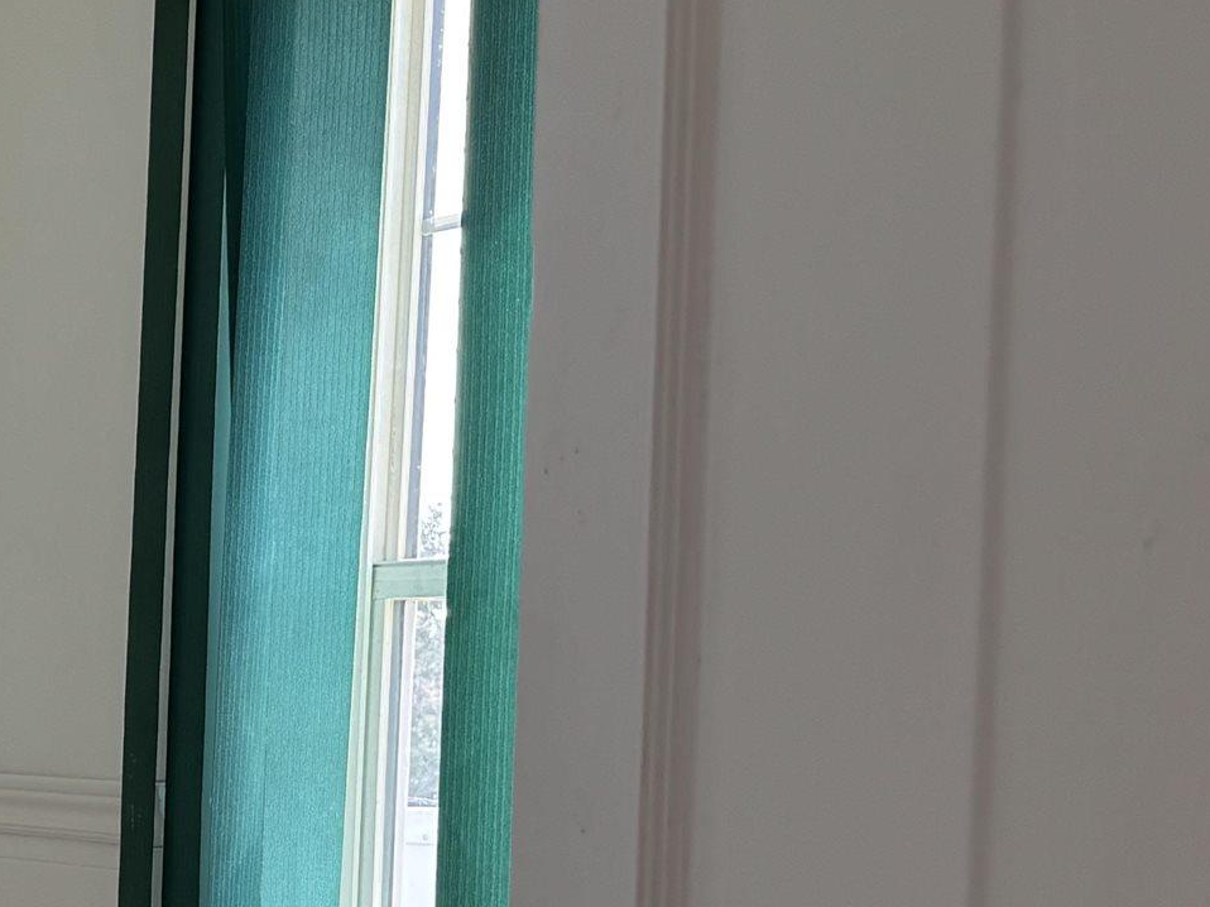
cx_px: -623
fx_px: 2691
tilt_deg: -3.6
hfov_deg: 21.2
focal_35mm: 77
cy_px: 816
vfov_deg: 18.8
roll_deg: -1.8
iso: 80
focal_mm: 6.76
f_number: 1.78
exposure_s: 1/181
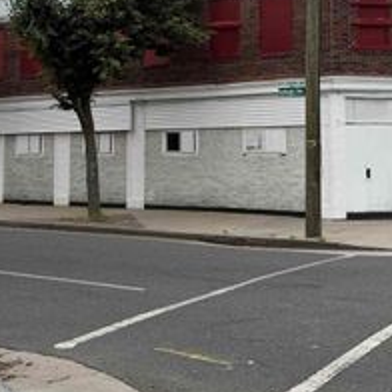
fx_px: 692
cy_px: 105
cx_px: 222
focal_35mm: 54
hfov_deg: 31.6
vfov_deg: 31.2
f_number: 1.78
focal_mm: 6.76
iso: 80
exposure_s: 1/3953
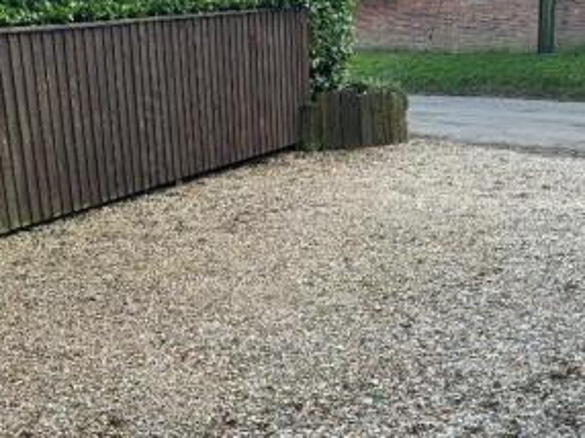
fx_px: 895
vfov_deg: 27.4
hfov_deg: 35.7
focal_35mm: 53
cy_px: 263
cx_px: 173
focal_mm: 5.7
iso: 40
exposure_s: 1/155
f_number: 1.5
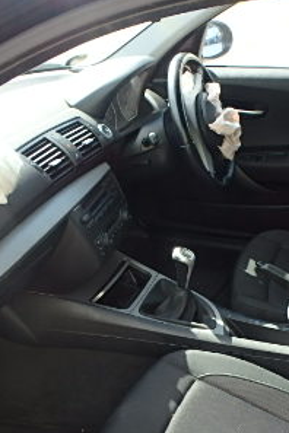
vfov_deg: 40.8
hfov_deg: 28.4
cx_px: 199
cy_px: 319
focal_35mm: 47
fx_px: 566
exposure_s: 1/160
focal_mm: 3.7
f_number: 3.5
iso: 125
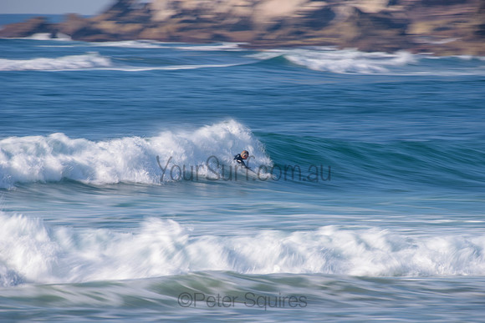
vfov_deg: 2.8
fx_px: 6737
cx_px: 242
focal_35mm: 500
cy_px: 162
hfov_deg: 4.1
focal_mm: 500
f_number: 11
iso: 31
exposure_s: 1/13
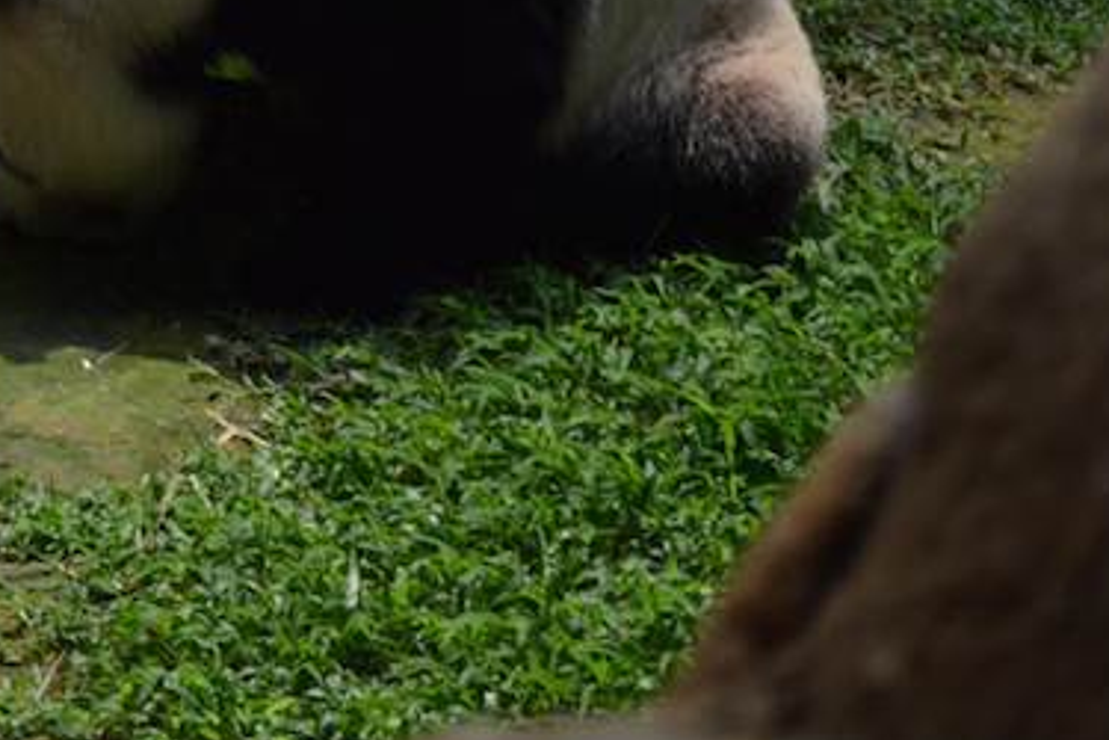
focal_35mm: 211
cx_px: -269
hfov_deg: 9.6
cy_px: -166
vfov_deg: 6.5
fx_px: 6508
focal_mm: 55
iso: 160
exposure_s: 1/125
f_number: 5.6
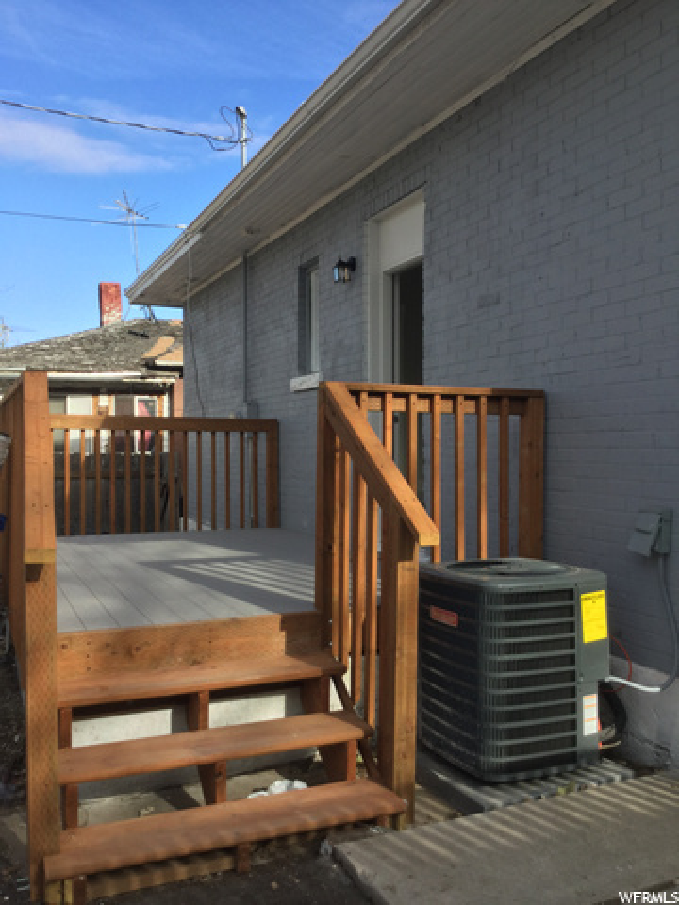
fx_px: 811
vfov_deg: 58.4
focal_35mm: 31
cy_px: 452
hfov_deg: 45.4
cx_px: 340
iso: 25
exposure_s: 1/791
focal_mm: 3.3
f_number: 2.4
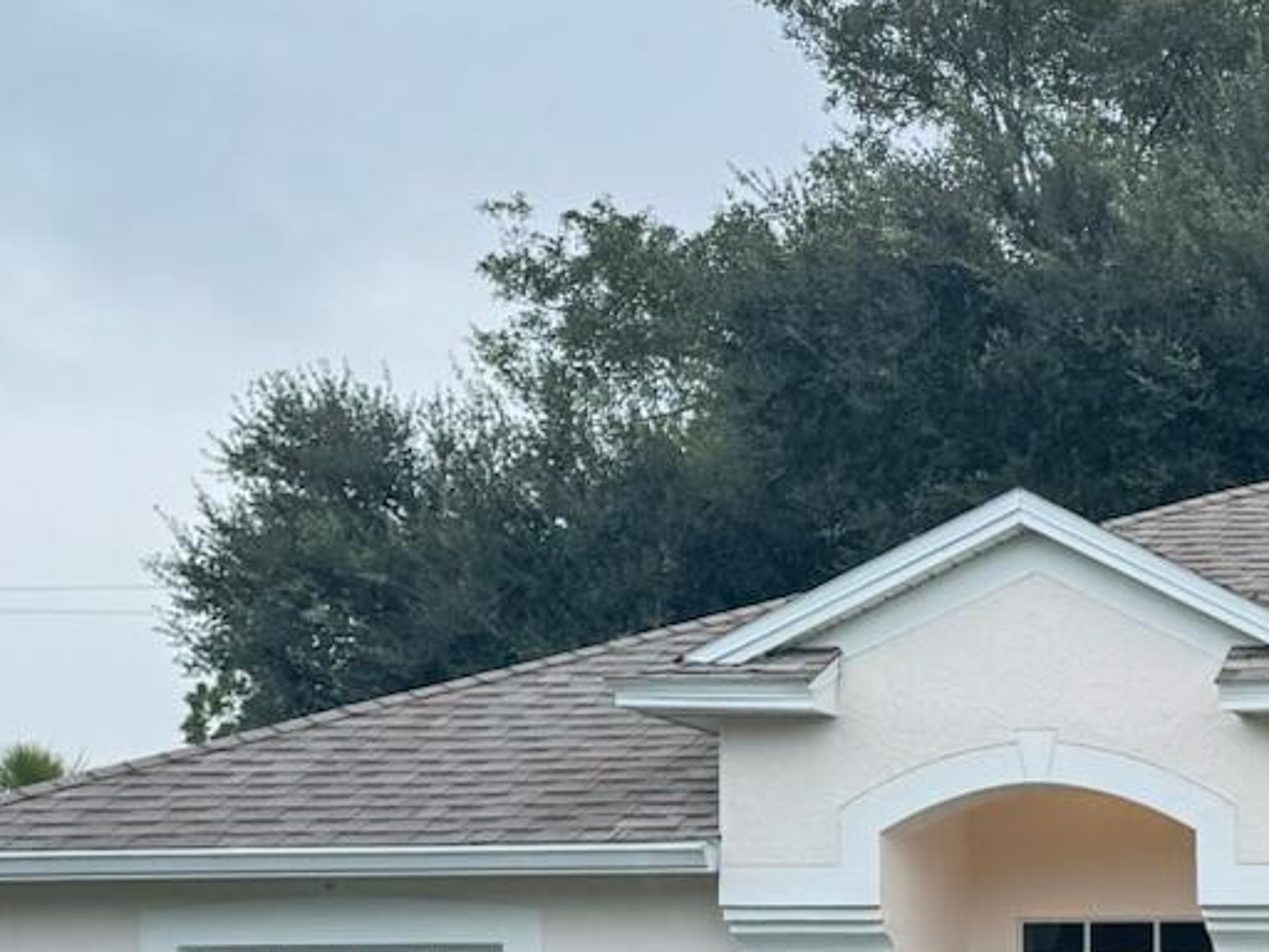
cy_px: 1064
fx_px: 3519
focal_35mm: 96
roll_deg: +0.7
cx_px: 2154
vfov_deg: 15.0
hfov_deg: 17.4
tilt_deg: +1.9
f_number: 1.78
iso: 80
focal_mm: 6.76
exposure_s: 1/966
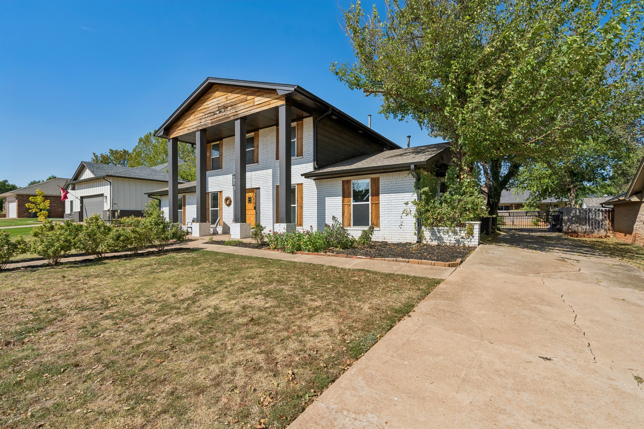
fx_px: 286
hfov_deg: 96.7
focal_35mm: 16
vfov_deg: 73.7
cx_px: 322
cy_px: 214
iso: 200
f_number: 8
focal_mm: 16
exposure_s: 1/800
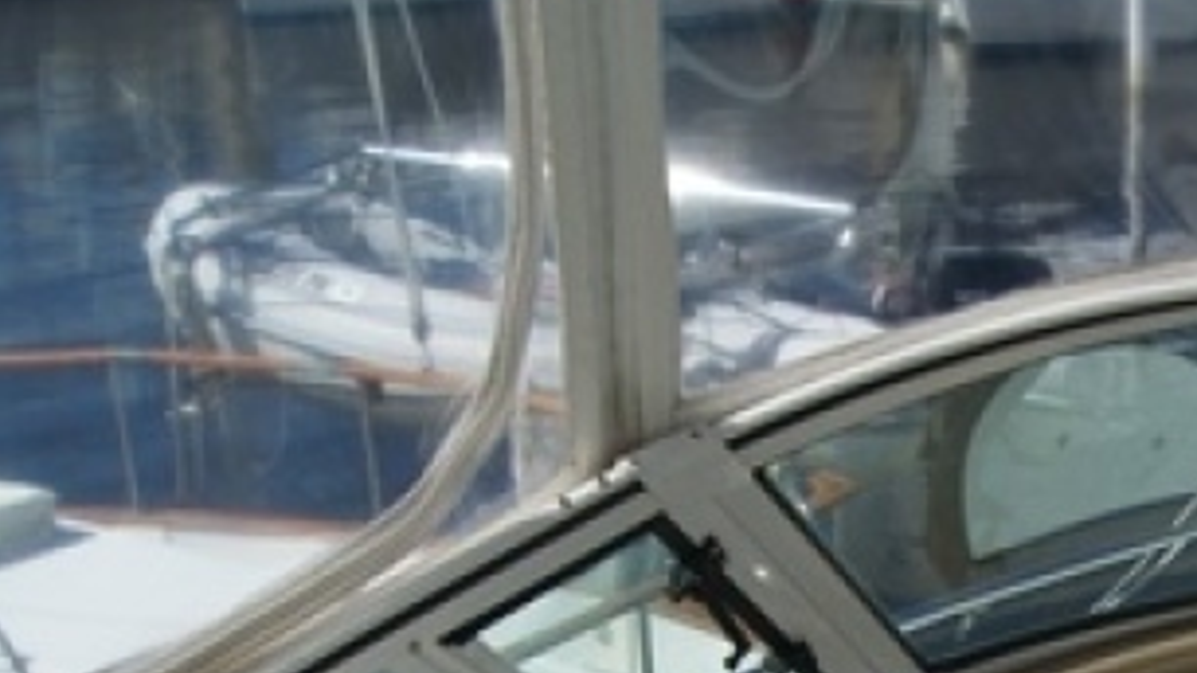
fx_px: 2634
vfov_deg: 13.6
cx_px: 1371
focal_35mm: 83
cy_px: 1053
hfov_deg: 23.7
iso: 100
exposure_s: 1/250
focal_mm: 18
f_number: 10
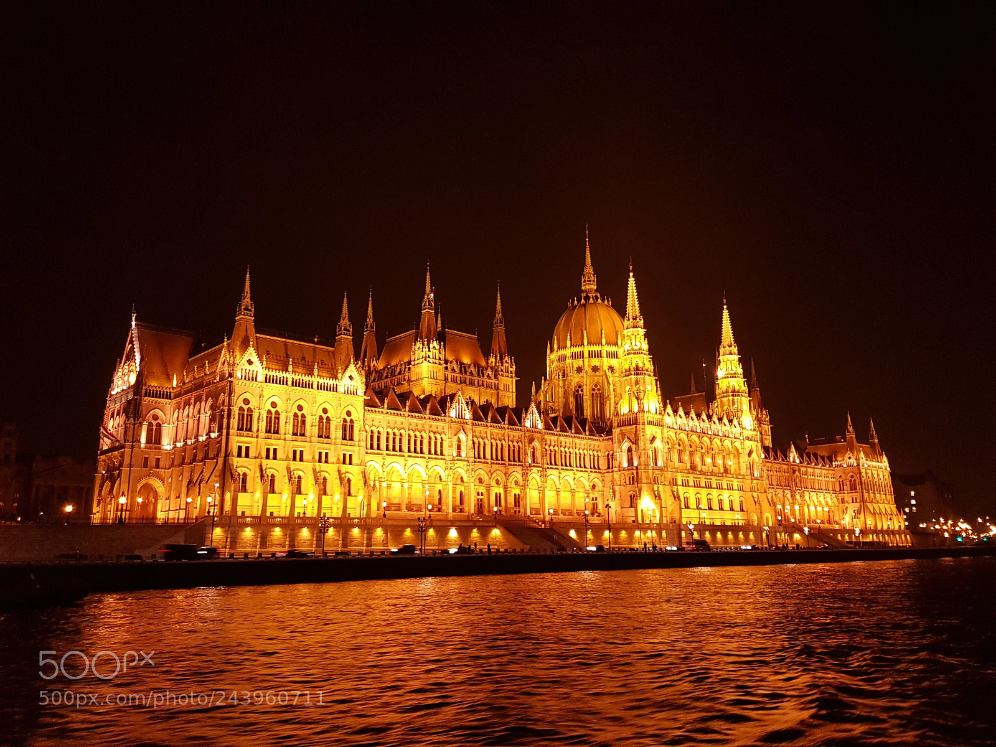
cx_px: 498
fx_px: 748
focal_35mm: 26
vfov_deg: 53.1
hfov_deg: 67.3
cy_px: 374
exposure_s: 1/13
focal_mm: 4.2
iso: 200
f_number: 1.7
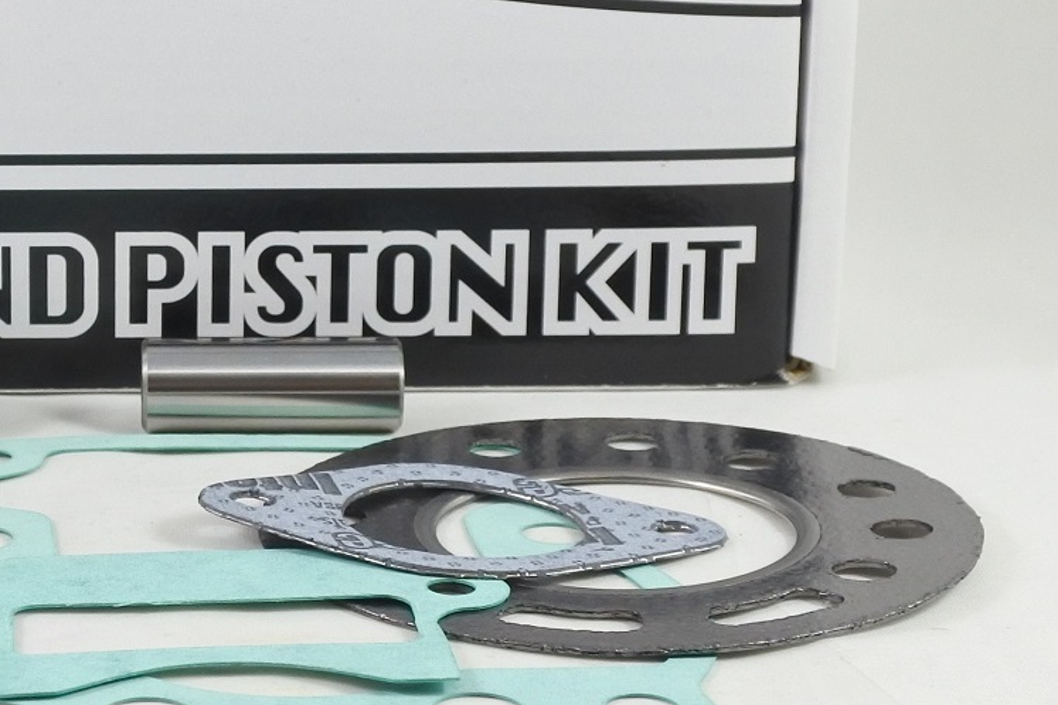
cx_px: 91
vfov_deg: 14.2
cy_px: 58
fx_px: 2792
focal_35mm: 95
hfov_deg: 21.0
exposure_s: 1/125
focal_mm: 15.3
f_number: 4.2
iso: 500
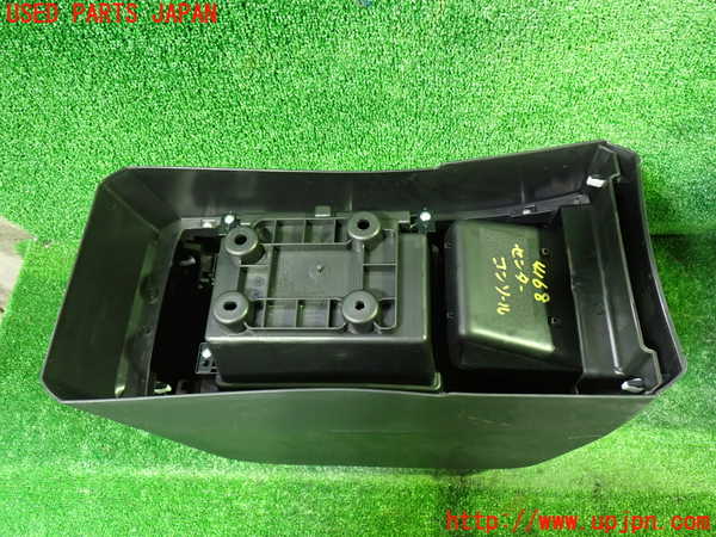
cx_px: 358
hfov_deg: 60.0
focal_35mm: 30
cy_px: 268
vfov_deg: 46.8
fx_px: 621
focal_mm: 5.4
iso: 800
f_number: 2.3
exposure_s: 1/20
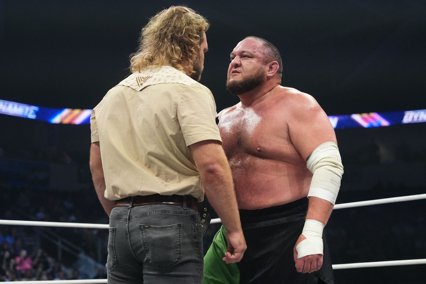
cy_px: 142
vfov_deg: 20.3
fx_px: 793
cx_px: 213
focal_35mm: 67
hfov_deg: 30.1
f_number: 3.5
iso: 5000
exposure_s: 1/800
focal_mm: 67
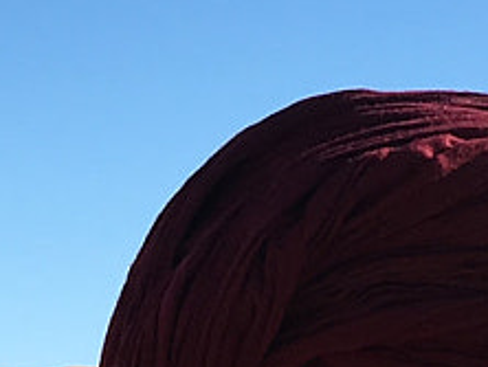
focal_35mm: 209
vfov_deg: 7.1
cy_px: 237
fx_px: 2950
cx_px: 106
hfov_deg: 9.4
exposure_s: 1/1508
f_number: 2.2
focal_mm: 4.15
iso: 25
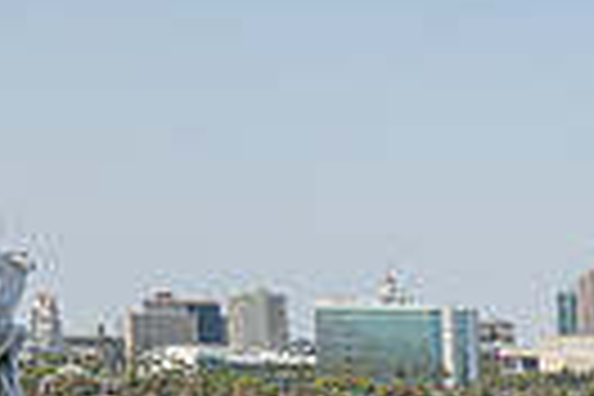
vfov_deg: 10.4
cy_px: 670
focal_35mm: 126
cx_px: 1285
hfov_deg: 13.3
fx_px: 2079
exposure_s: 1/200
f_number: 11
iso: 200
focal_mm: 24
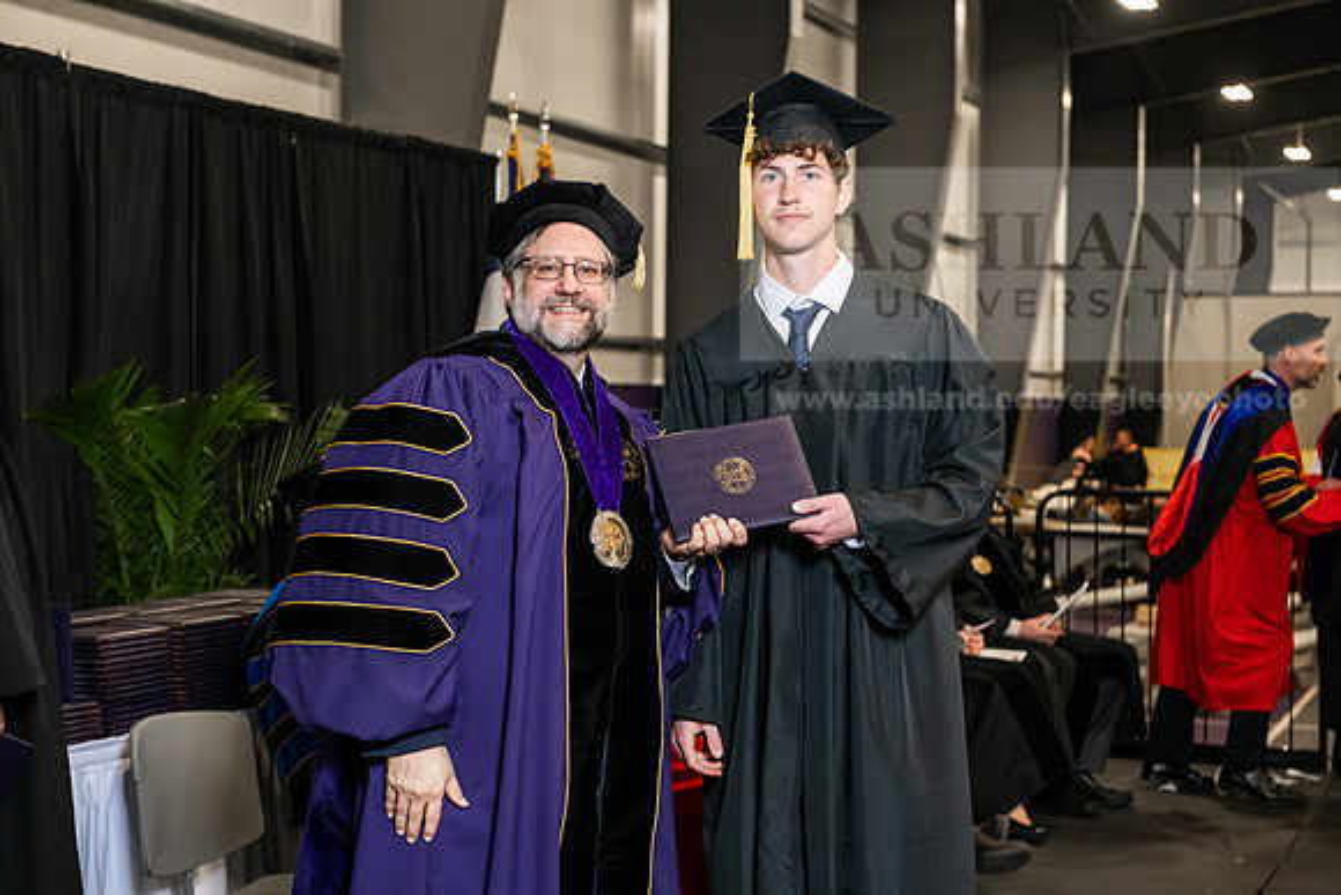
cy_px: 448
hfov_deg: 30.5
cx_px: 670
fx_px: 2459
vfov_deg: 20.6
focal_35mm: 66
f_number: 5
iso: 2500
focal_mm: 66
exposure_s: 1/200
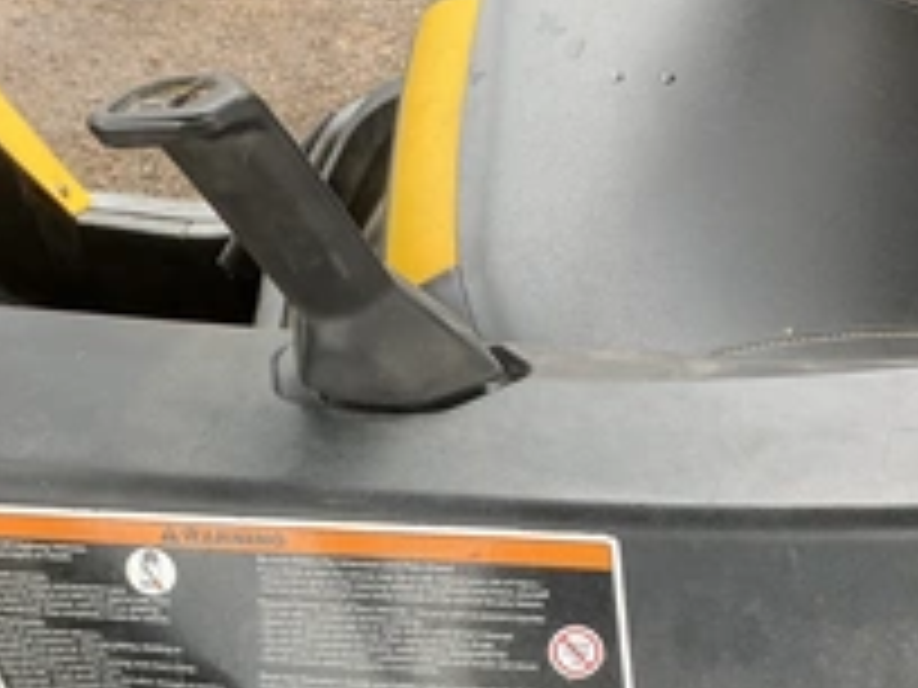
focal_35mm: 57
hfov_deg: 33.6
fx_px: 1512
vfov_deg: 25.1
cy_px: 580
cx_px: 342
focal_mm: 3
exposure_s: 1/122
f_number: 1.8
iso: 32
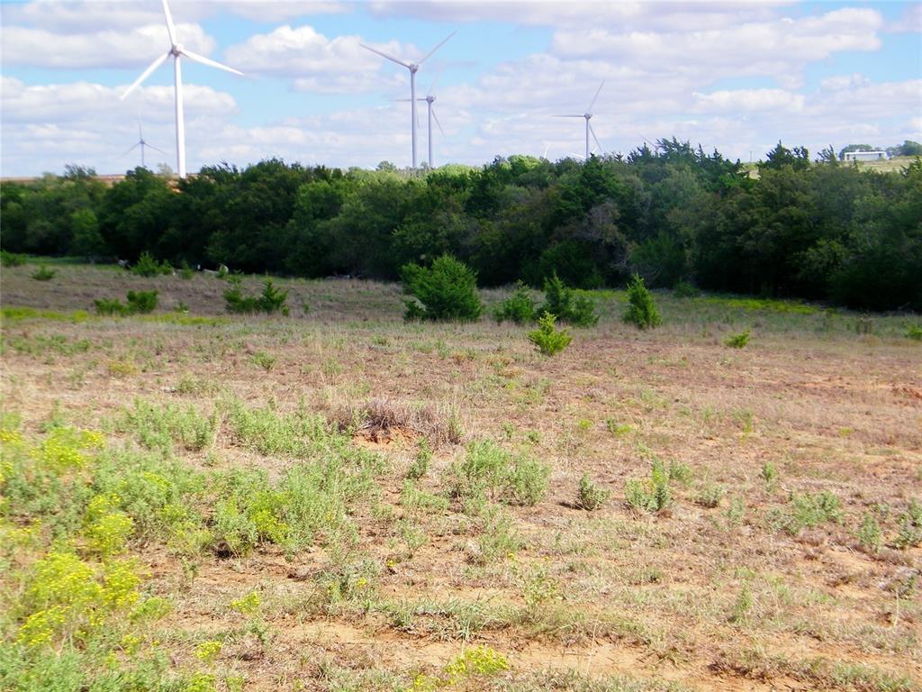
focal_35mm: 65
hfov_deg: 29.8
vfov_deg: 22.6
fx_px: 1731
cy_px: 346
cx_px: 461
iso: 80
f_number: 8.4
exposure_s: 1/160
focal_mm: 11.6
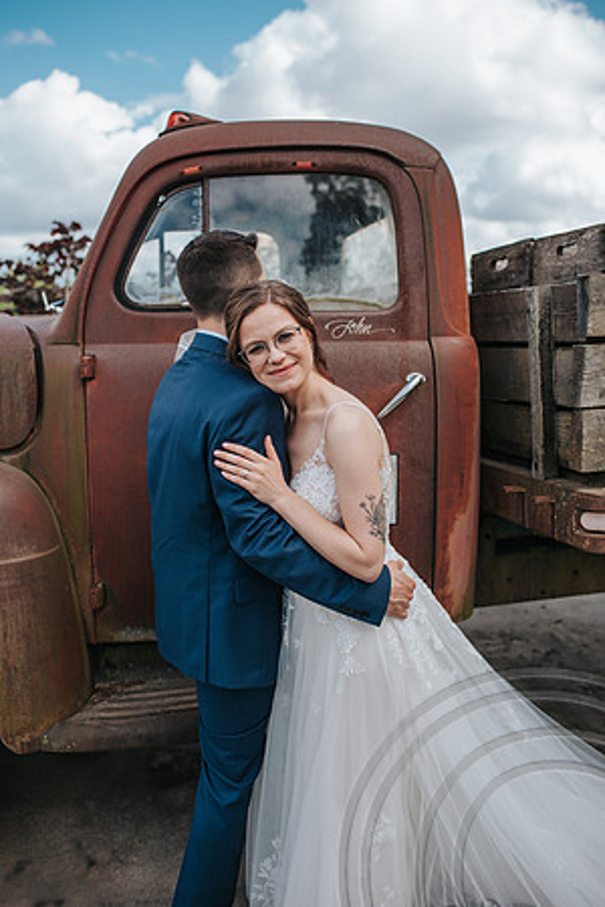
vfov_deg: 54.4
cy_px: 454
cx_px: 302
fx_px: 882
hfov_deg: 37.9
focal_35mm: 35
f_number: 3.2
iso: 140
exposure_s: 1/800
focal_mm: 35
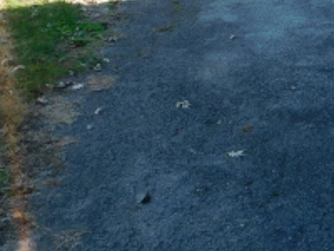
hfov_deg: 18.9
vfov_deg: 13.7
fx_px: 965
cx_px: 358
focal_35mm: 100
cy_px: -157
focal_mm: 5.3
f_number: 3.2
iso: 125
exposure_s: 1/400
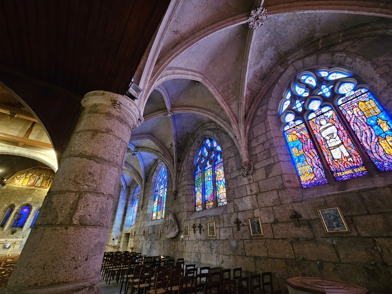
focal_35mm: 13
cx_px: 196
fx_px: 147
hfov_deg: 106.2
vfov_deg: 89.9
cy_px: 147
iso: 1000
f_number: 2.2
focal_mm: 2.2
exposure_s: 1/25
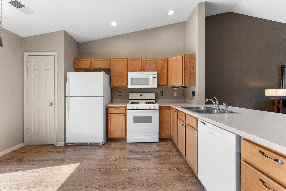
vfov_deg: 81.2
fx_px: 111
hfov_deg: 104.3
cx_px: 143
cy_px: 96
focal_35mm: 14
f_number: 10
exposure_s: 1/15
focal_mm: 14
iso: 3200
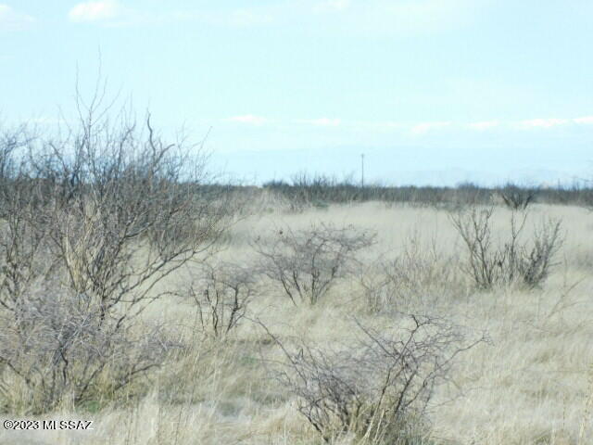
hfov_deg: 11.0
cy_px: 222
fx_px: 3084
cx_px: 296
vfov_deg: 8.2
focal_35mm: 180
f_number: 5.3
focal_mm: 32.2
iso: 125
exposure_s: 1/320
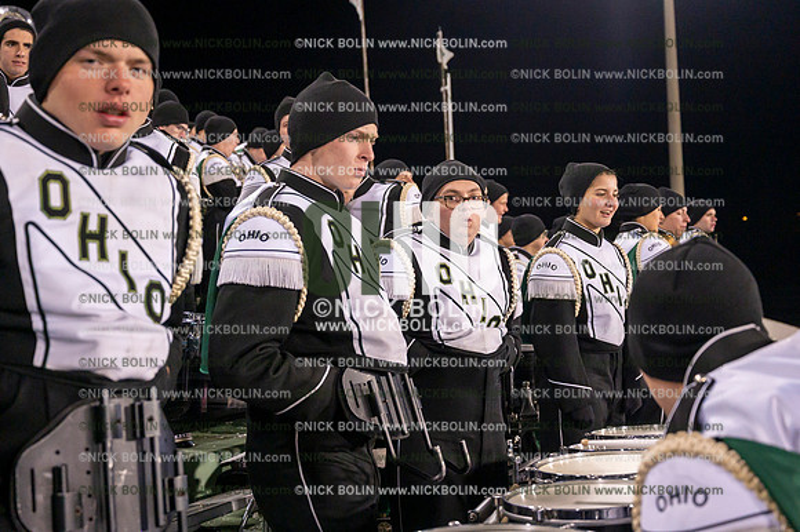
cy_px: 266
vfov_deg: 29.8
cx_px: 400
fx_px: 999
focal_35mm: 45
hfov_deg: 43.6
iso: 5000
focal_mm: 45
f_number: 4.5
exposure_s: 1/640
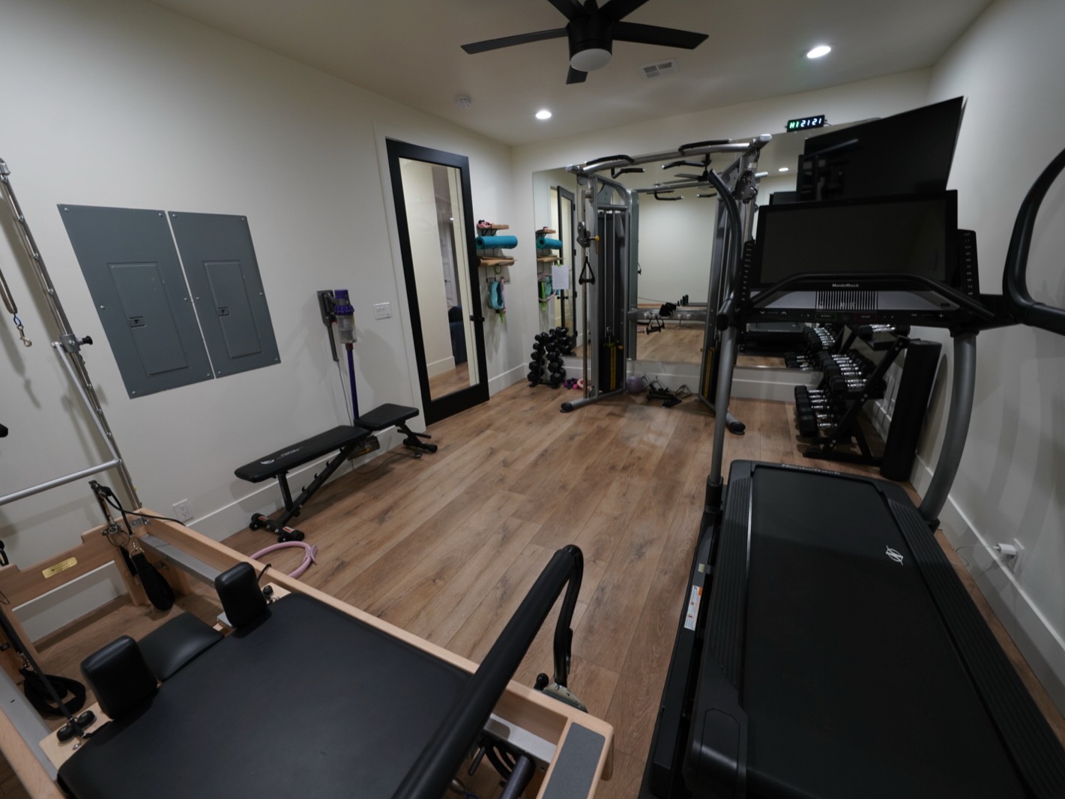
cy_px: 400
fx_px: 400
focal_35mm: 13
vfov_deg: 89.9
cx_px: 534
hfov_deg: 106.2
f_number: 4
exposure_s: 1/60
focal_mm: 12
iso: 800
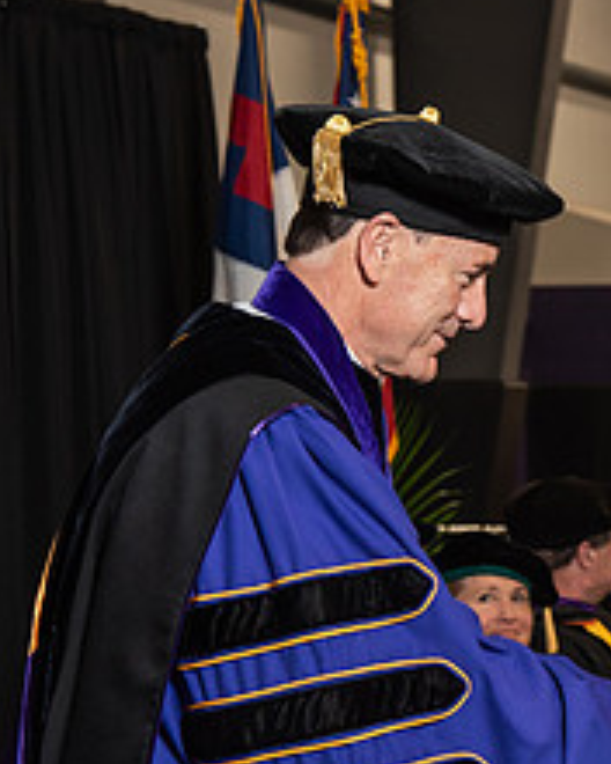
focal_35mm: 161
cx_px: 840
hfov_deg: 9.4
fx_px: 3639
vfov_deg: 12.0
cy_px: 512
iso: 1600
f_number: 5.6
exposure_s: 1/125
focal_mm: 65
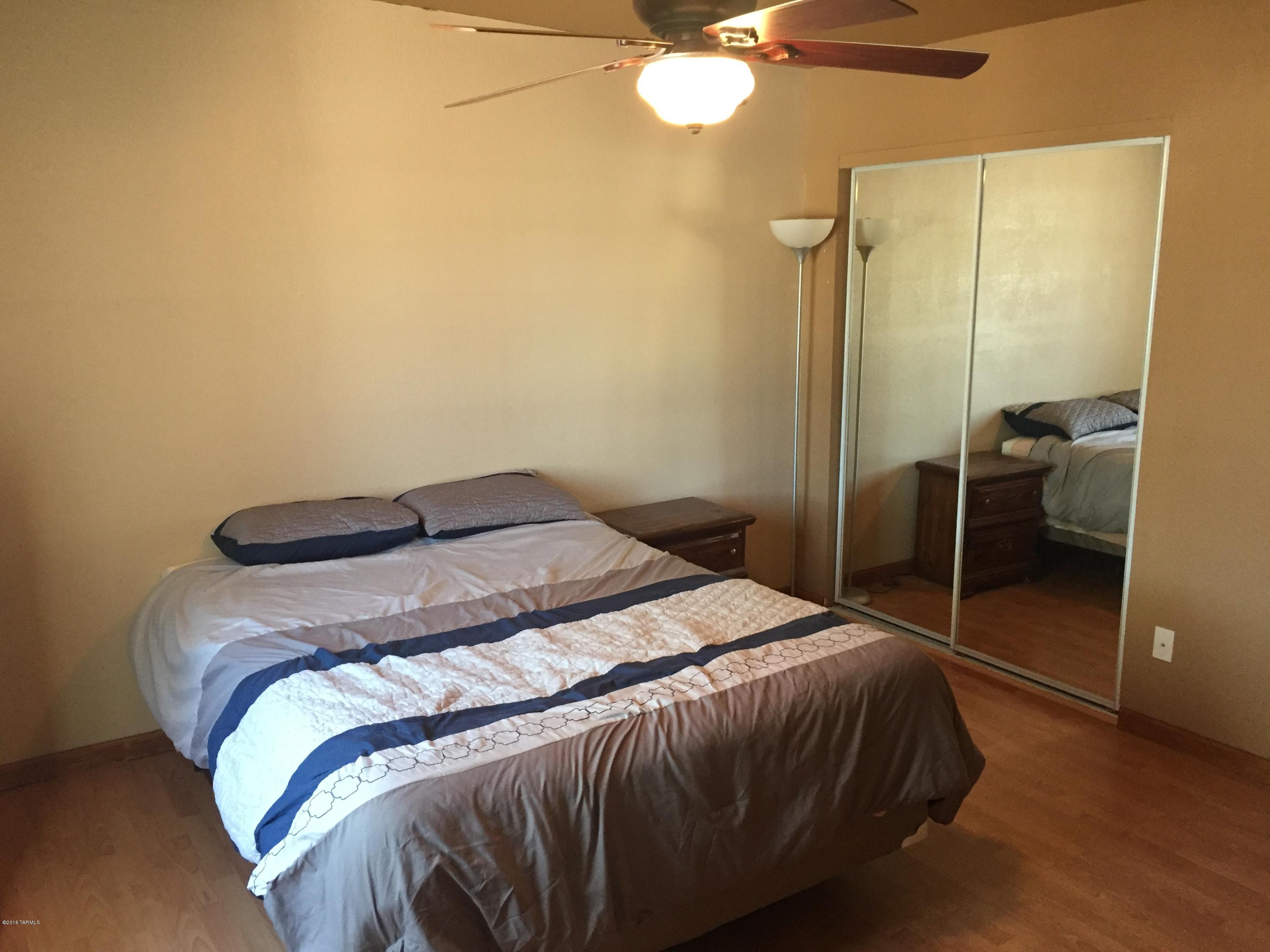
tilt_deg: -12.3
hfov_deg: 61.7
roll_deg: -1.0
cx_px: 635
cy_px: 476
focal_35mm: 29
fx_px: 1064
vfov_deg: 48.2
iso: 160
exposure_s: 1/30
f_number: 2.2
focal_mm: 4.15
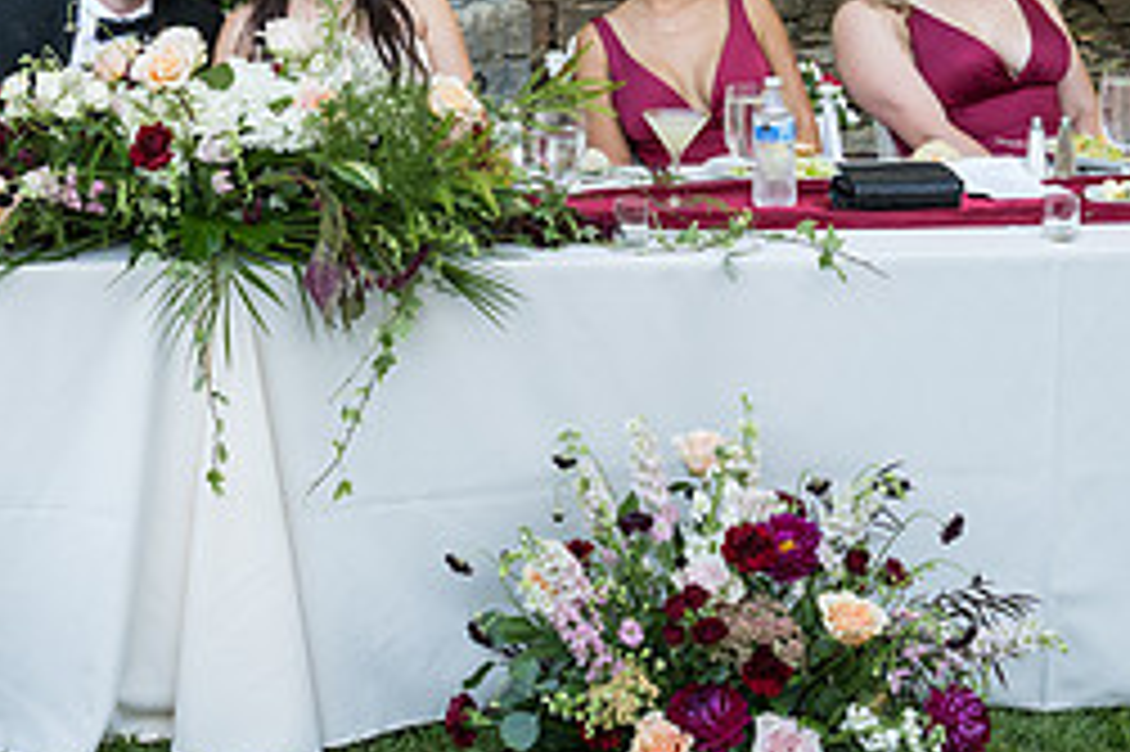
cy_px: -47
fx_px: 2541
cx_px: 185
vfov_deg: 16.4
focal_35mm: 81
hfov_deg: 24.6
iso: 640
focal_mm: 35
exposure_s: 1/400
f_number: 4
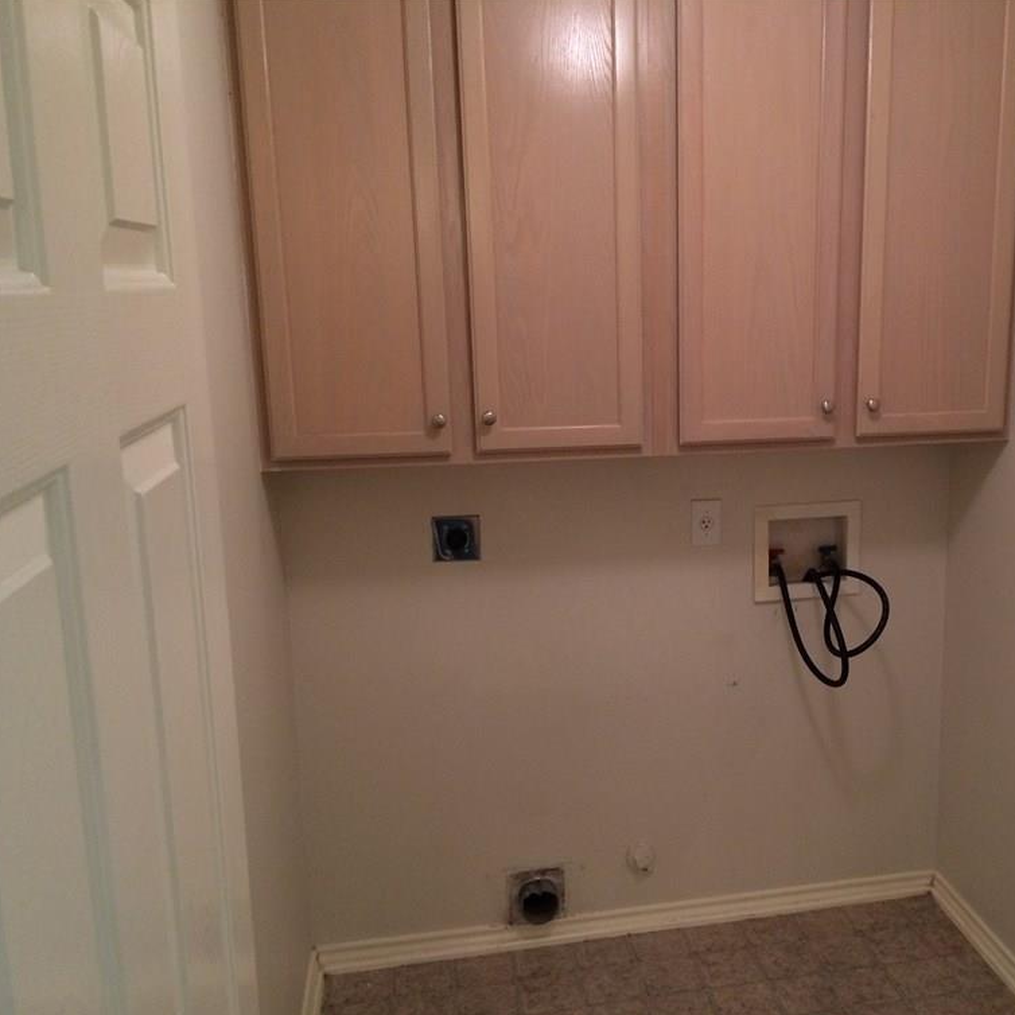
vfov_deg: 46.0
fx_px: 1194
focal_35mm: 36
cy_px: 512
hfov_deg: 45.5
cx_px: 658
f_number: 2.2
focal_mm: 4.12
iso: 250
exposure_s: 1/30
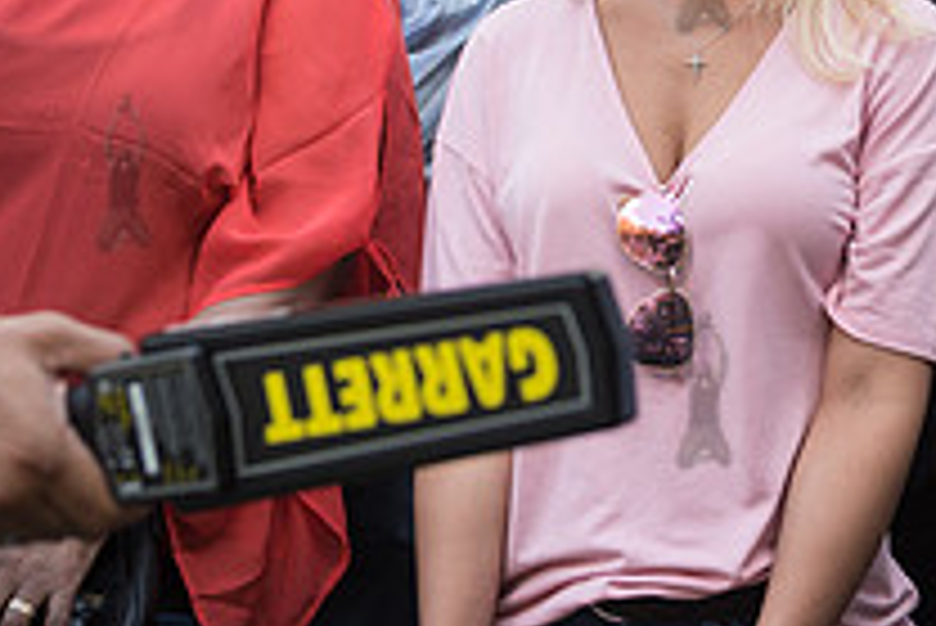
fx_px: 2758
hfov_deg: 19.1
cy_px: -47
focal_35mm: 106
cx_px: 702
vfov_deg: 12.7
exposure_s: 1/160
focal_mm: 38
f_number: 3.2
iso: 200
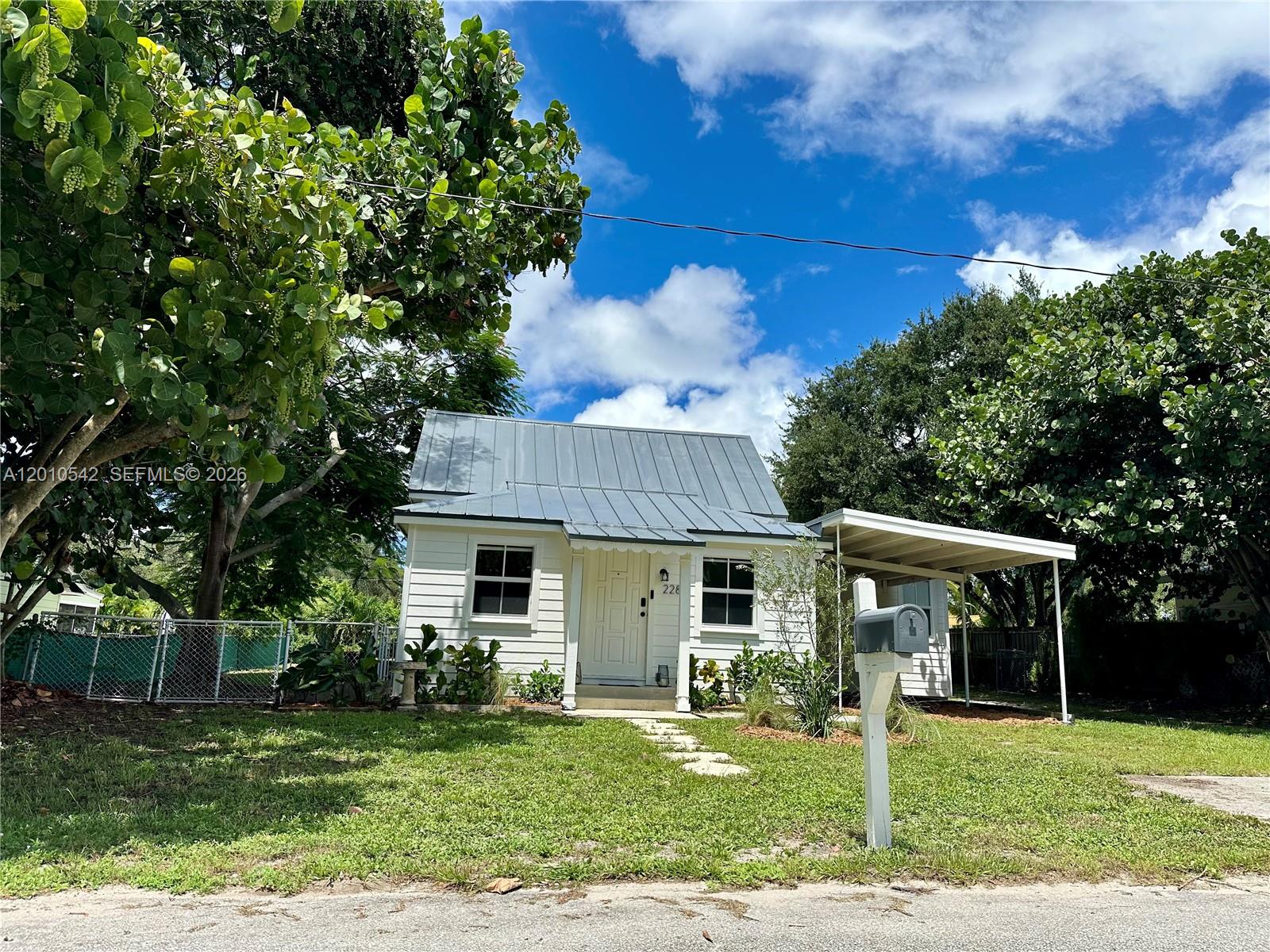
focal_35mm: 24
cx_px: 635
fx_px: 881
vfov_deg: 56.8
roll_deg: -2.4
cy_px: 476
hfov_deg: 71.6
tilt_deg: +12.6
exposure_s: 1/5000
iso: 80
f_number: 1.78
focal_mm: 6.86
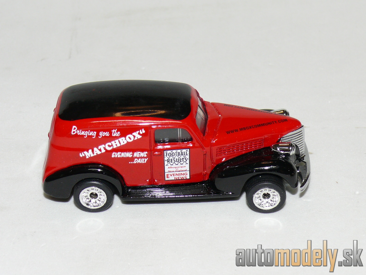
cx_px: 183
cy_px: 138
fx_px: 1004
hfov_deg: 20.7
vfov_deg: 15.6
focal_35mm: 95
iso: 100
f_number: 4
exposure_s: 1/30
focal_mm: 12.8
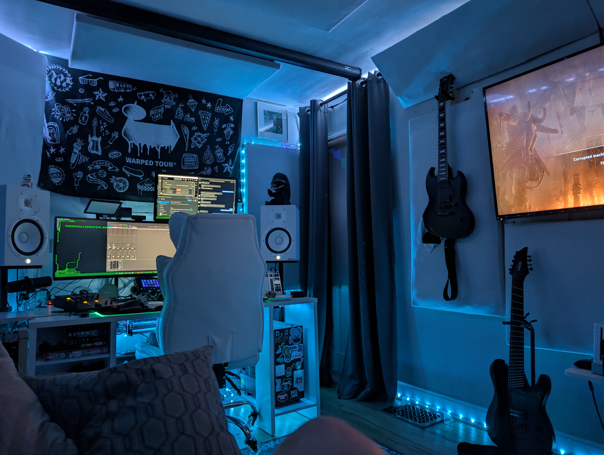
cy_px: 228
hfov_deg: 71.5
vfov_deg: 56.9
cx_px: 302
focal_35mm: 24
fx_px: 419
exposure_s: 1/15
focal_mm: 6.9
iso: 114
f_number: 1.68
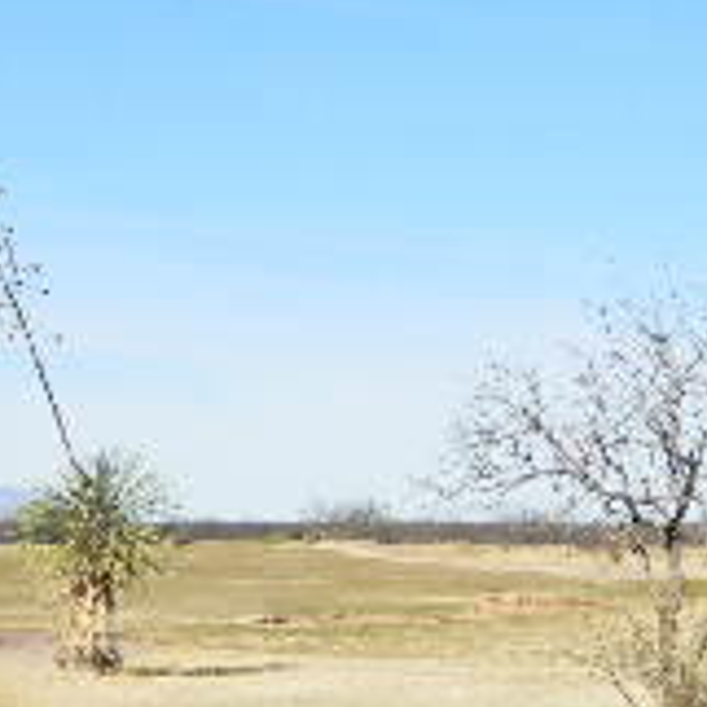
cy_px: 615
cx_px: 404
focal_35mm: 144
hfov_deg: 12.1
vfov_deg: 12.1
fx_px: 3327
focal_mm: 7.3
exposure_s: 1/263
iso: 80
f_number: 7.6
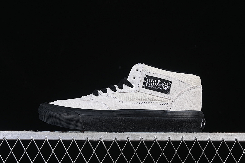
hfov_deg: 27.0
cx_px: 122
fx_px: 510
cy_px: 82
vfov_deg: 18.2
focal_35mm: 75
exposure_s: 1/80
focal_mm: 50
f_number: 8
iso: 160
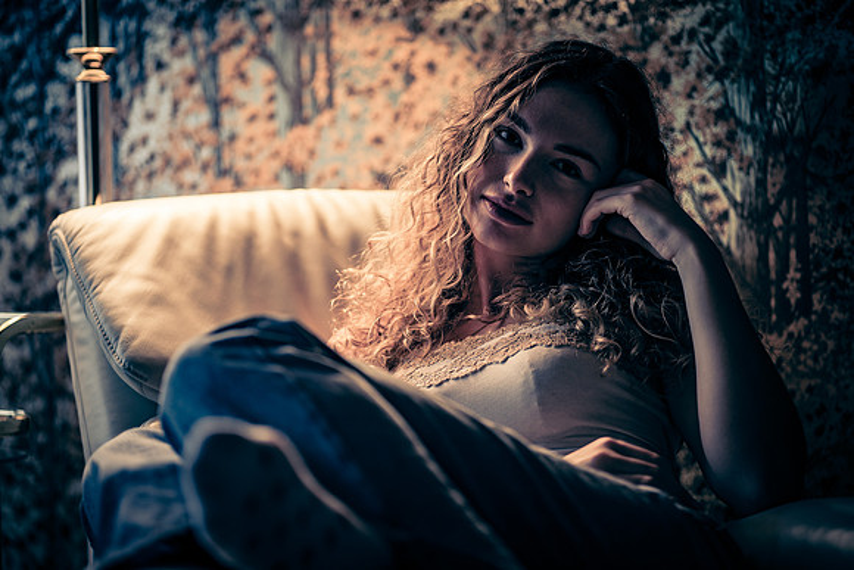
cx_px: 426
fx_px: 2193
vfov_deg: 14.8
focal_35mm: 92
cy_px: 260
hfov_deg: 22.0
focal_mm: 85
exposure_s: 1/200
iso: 320
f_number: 1.8
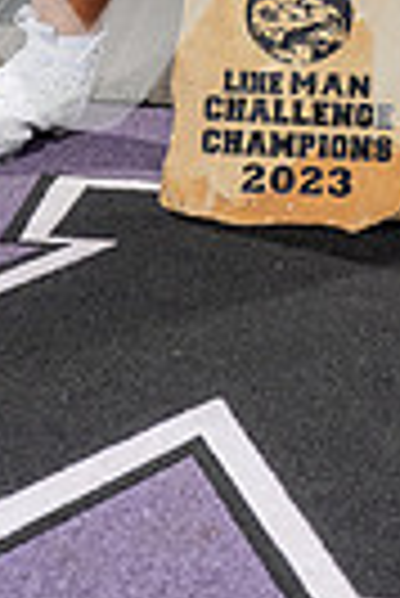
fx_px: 3142
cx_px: 535
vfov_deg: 10.5
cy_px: -324
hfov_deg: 7.2
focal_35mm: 189
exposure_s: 1/250
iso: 100
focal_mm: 56
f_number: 5.6
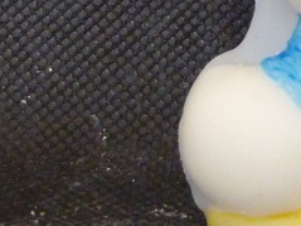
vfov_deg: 7.0
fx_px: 1825
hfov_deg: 9.3
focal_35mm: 210
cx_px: 360
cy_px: -124
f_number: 3.2
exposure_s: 1/10
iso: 800
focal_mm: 10.5
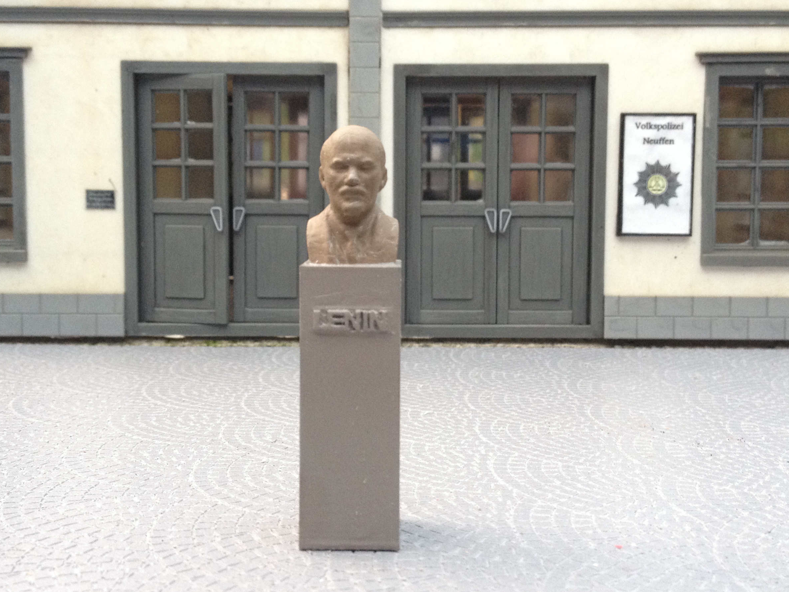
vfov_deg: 30.2
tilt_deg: -11.5
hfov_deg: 39.7
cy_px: 254
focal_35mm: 48
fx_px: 1094
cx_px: 399
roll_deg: -0.2
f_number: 2.4
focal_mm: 4.28
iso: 125
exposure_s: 1/20
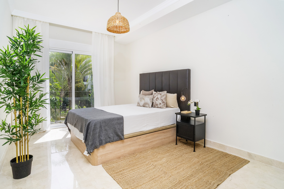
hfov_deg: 90.0
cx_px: 142
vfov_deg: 67.4
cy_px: 94
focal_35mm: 18
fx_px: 142
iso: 320
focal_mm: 18
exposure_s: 1/15
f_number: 18
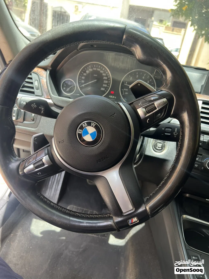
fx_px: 209
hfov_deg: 53.1
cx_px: 104
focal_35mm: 26
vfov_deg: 67.3
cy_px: 140
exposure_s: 1/121
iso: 64
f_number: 1.5
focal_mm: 5.7
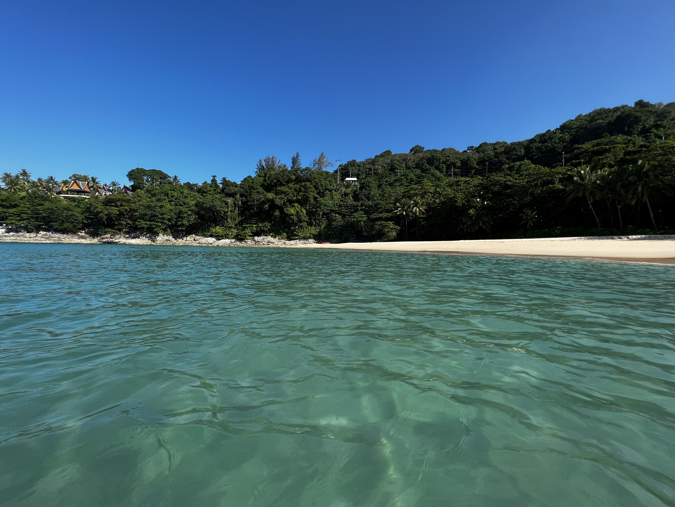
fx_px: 253
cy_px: 254
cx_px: 338
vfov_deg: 89.9
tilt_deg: -4.1
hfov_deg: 106.2
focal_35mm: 13
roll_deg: +0.1
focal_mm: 1.57
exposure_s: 1/968
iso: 32
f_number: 1.8
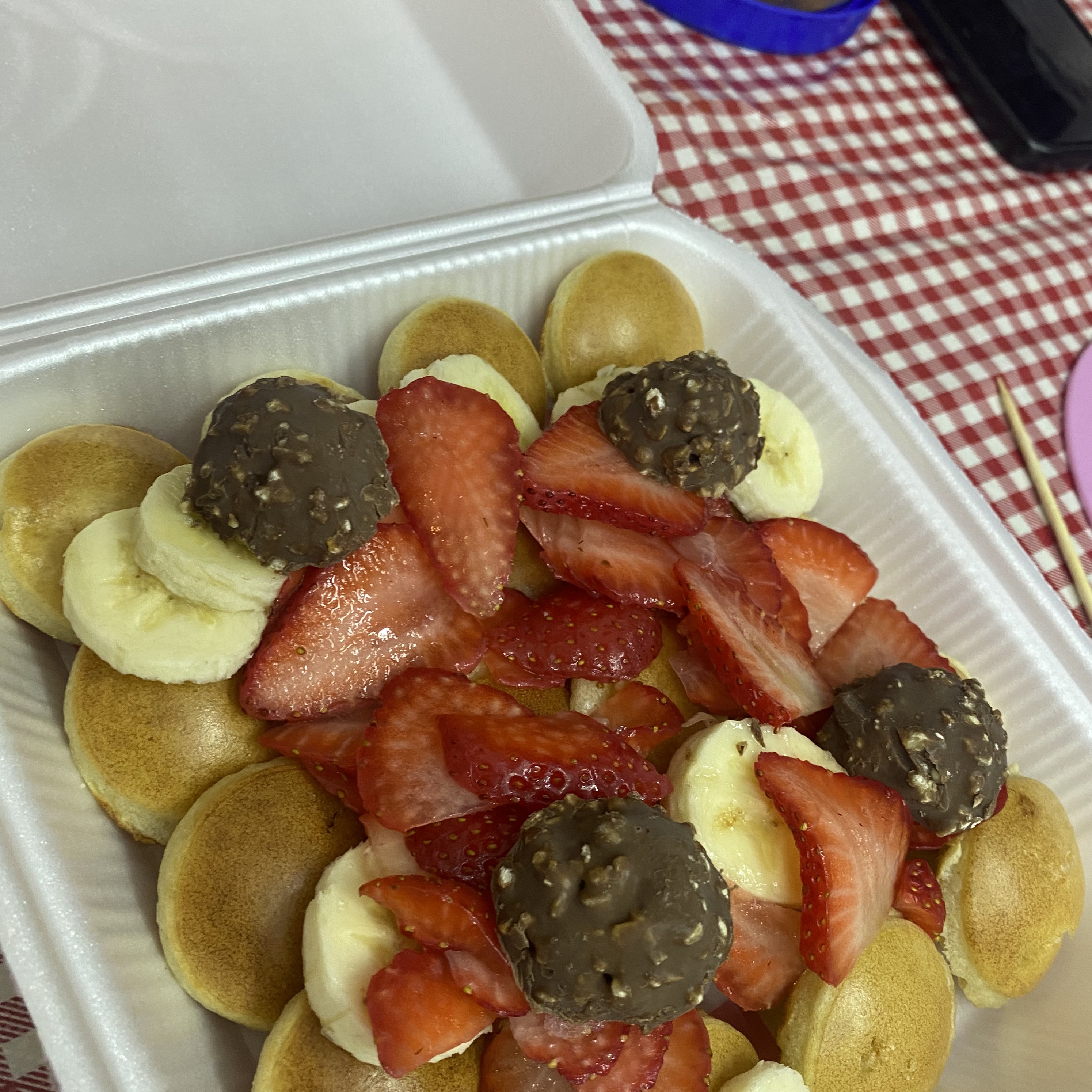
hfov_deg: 52.5
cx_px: 552
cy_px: 636
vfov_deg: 52.3
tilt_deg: -54.8
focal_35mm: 31
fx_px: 1106
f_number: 1.8
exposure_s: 1/60
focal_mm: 4.25
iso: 160
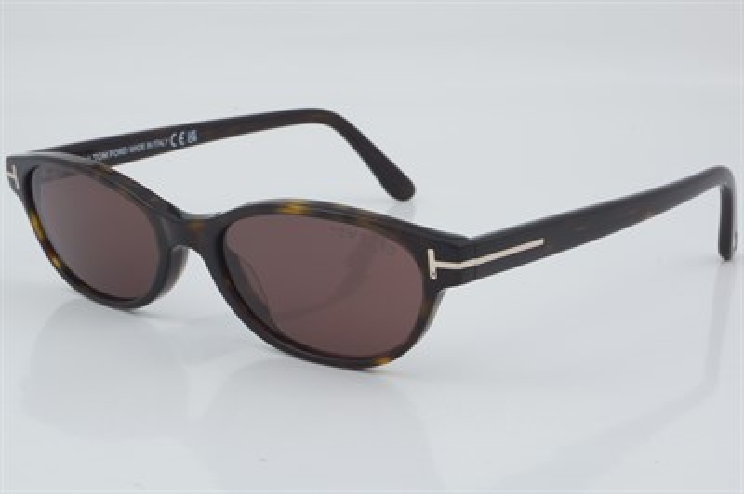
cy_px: 247
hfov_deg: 24.6
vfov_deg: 16.5
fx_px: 1704
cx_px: 372
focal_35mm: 82
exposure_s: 1/4
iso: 100
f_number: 29
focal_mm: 55
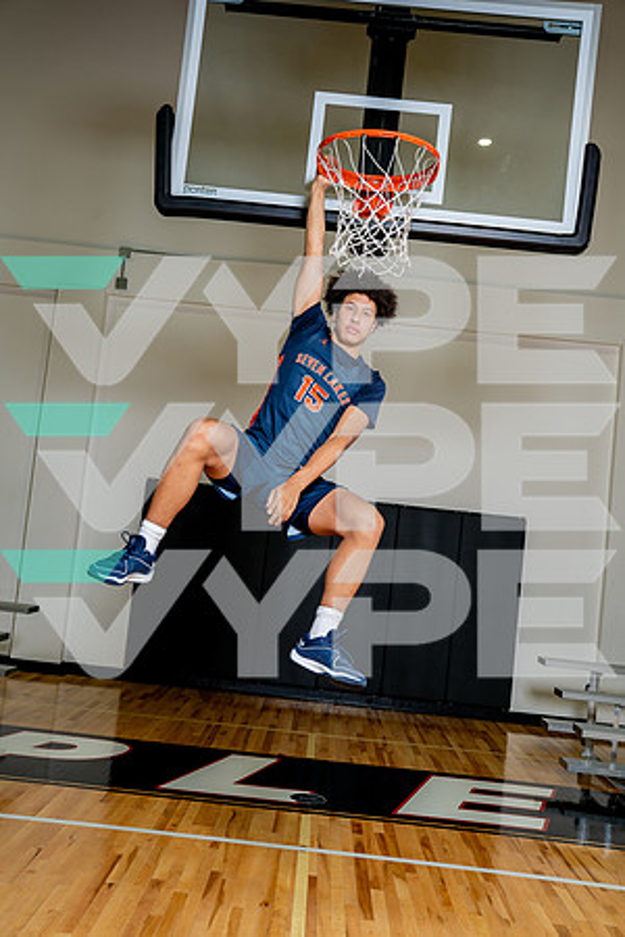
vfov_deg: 54.4
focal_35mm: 35
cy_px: 468
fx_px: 911
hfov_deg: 37.9
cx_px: 312
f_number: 5.6
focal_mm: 35
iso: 250
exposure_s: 1/250
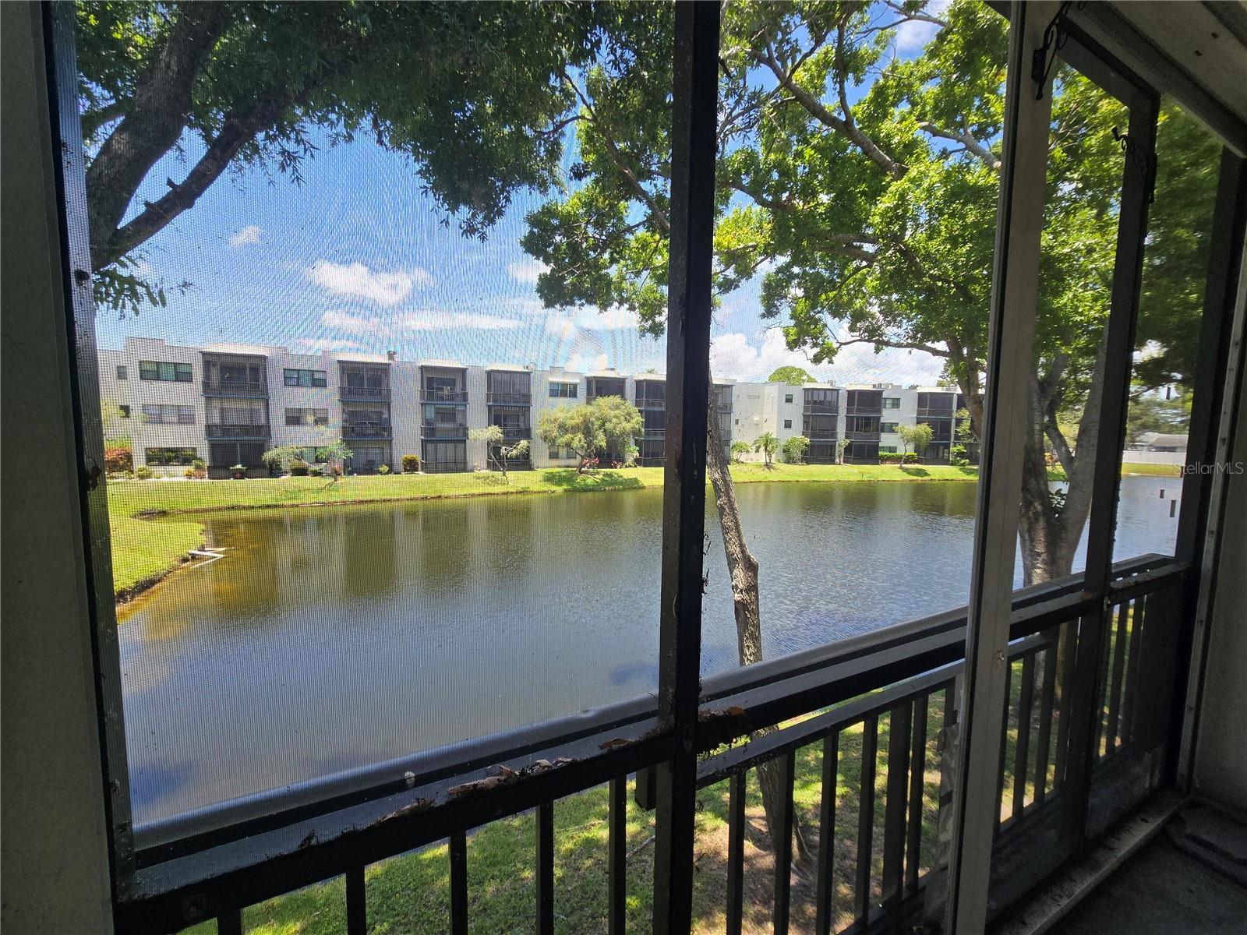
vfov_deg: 89.9
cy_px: 468
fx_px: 468
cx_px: 624
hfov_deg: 106.2
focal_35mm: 13
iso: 50
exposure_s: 1/569
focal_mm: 2.2
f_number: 2.2
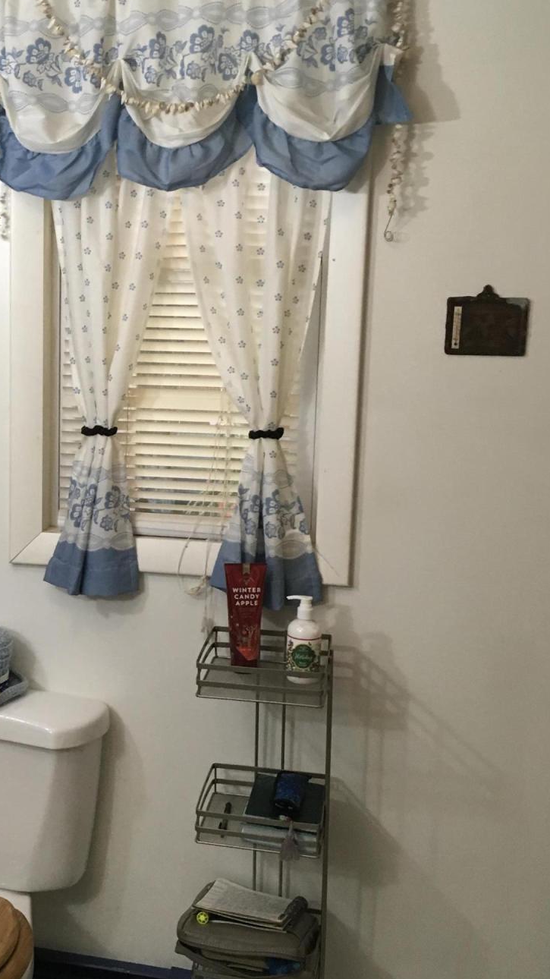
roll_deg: -0.3
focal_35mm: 49
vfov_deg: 42.1
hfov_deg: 23.6
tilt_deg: -11.2
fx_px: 1271
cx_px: 31
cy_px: 492
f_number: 2.2
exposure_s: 1/30
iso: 100
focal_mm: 4.15
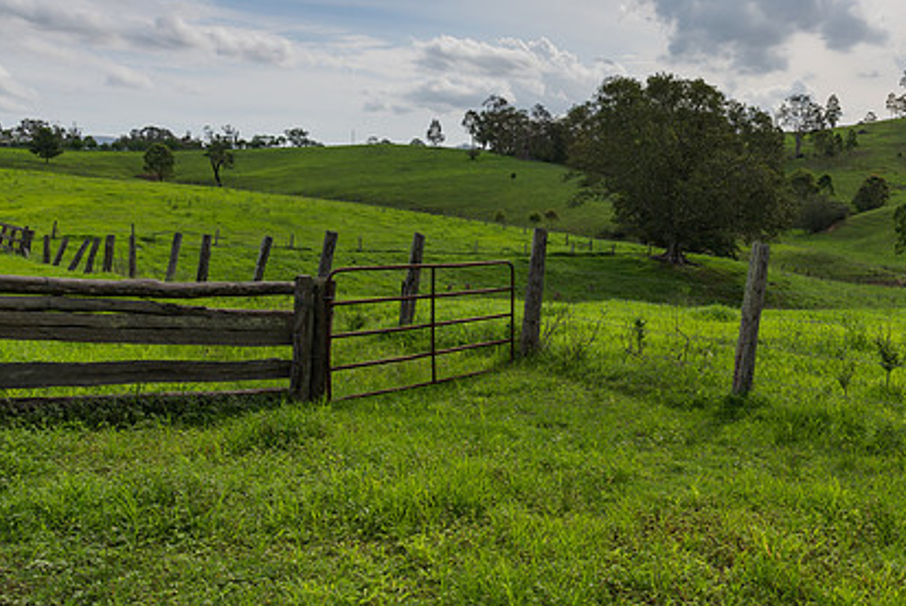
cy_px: 265
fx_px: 856
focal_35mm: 34
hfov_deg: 55.2
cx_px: 555
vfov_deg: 38.9
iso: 100
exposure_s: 1/250
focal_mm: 24
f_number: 8
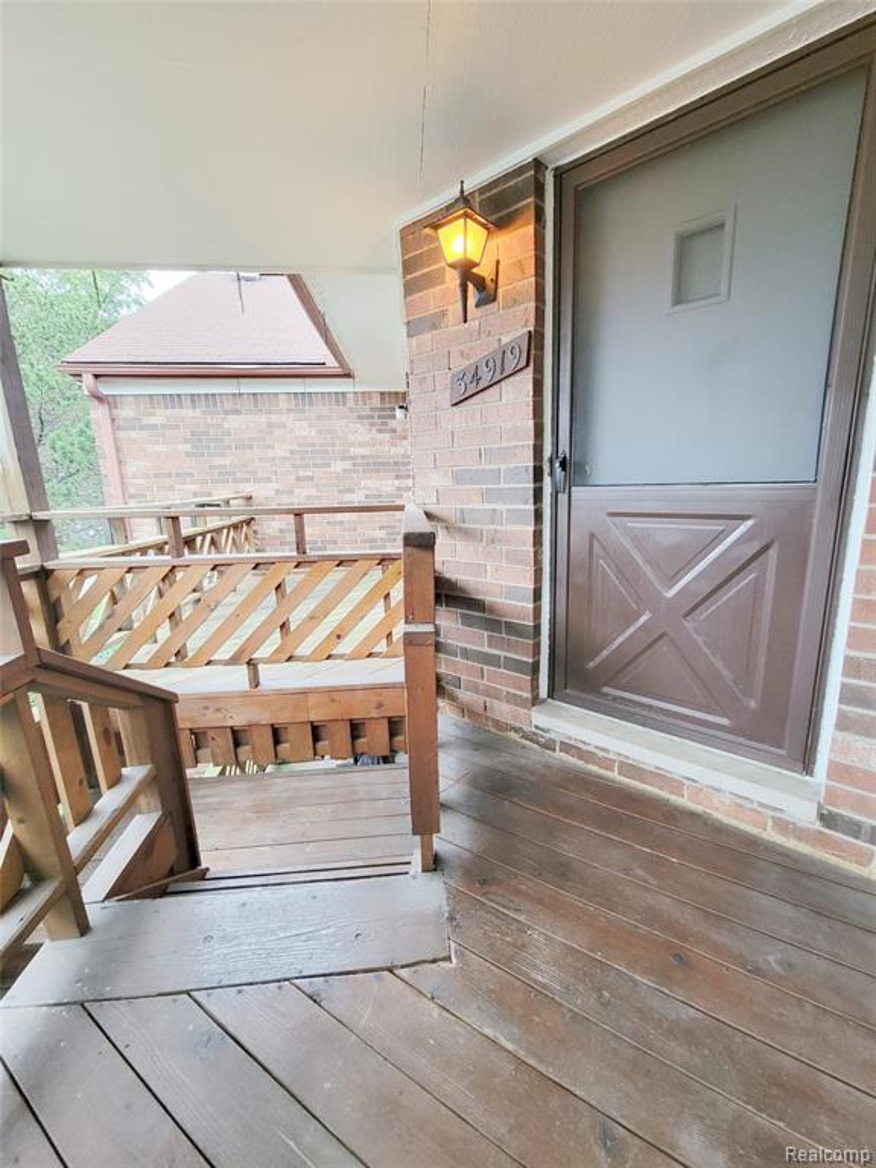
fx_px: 439
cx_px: 438
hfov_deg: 89.9
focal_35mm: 13
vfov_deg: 106.2
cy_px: 584
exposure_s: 1/30
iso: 400
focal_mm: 2.2
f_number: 2.2
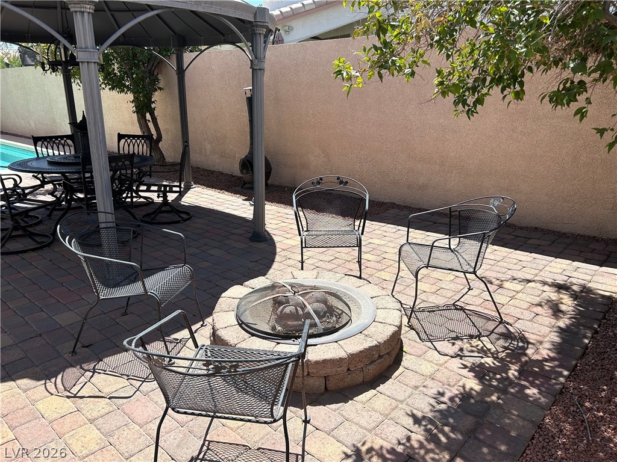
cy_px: 231
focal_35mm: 26
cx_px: 308
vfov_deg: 53.1
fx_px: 463
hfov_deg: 67.3
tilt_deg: -18.0
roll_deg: +0.9
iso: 50
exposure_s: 1/2841
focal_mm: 5.7
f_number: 1.5
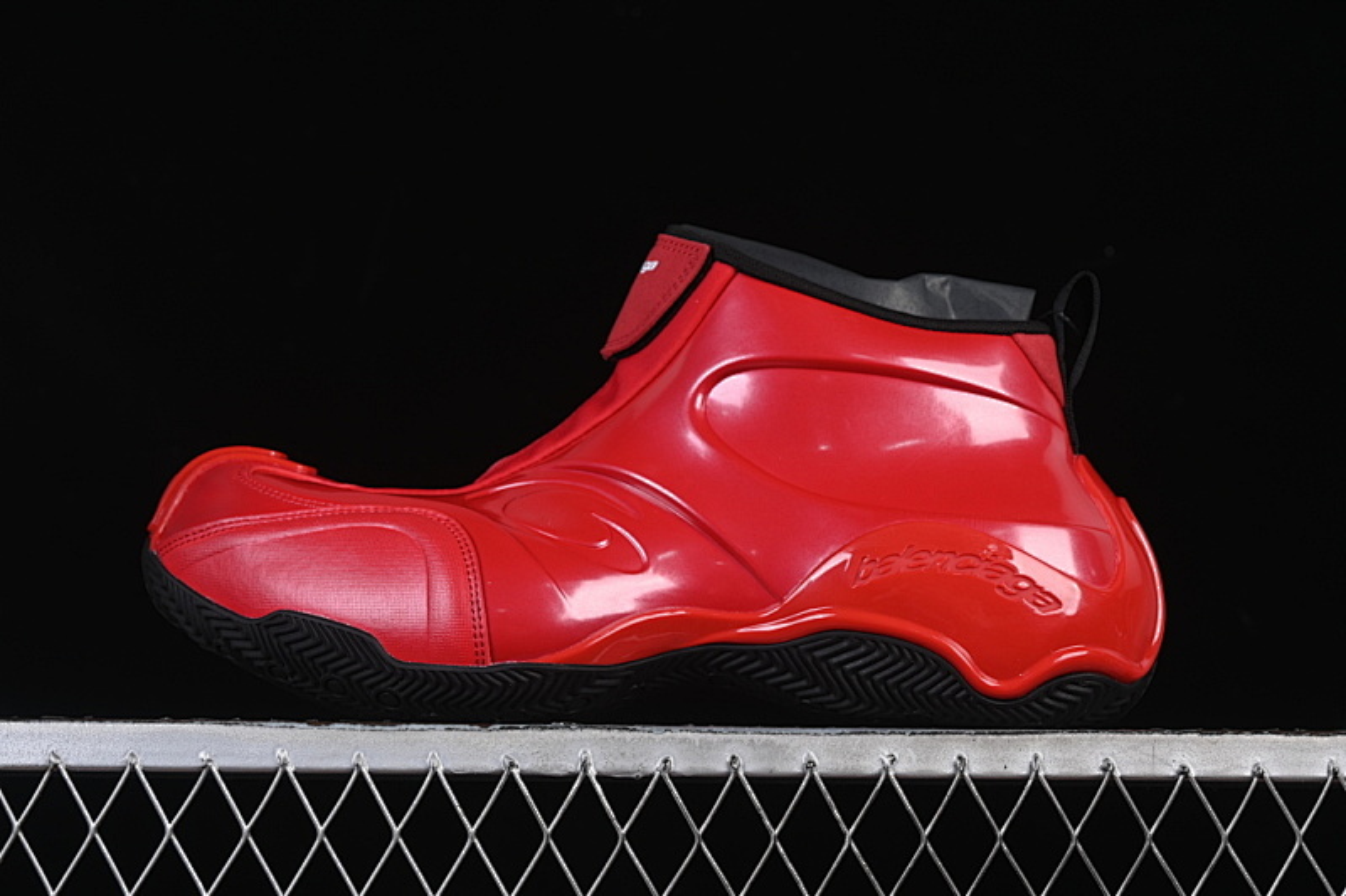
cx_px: 673
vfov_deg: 18.2
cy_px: 448
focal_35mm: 75
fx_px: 2803
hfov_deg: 27.0
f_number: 8
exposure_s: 1/80
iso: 160
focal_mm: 50
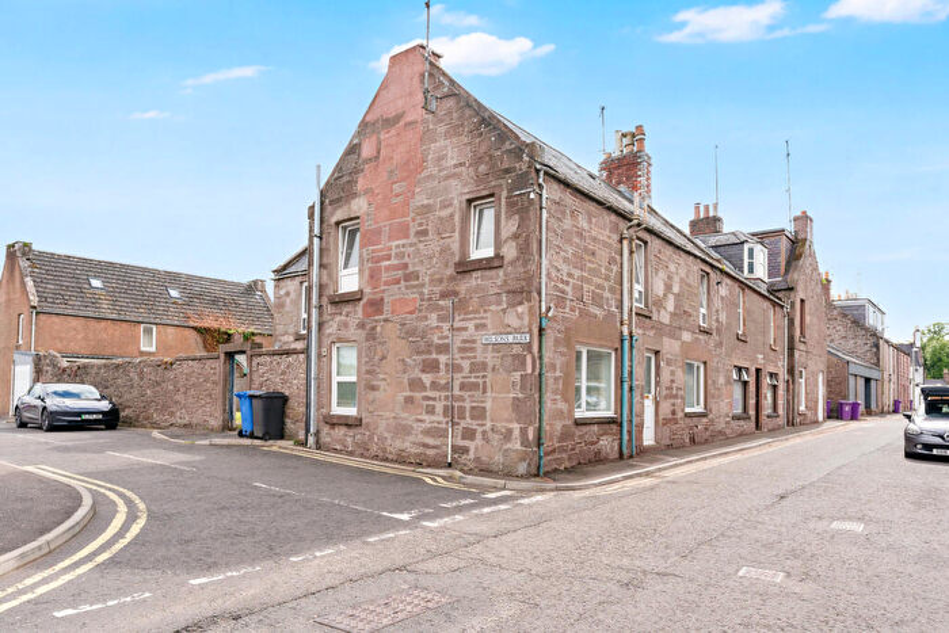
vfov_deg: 55.1
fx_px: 606
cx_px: 474
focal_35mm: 23
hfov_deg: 76.1
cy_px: 316
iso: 200
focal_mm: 23
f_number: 5.6
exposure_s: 1/640
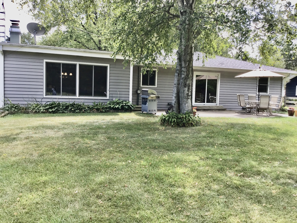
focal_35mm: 31
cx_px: 148
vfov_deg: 45.4
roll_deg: -3.3
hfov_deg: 58.4
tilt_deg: -4.7
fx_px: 266
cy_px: 112
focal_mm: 3.3
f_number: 2.4
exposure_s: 1/209
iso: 25
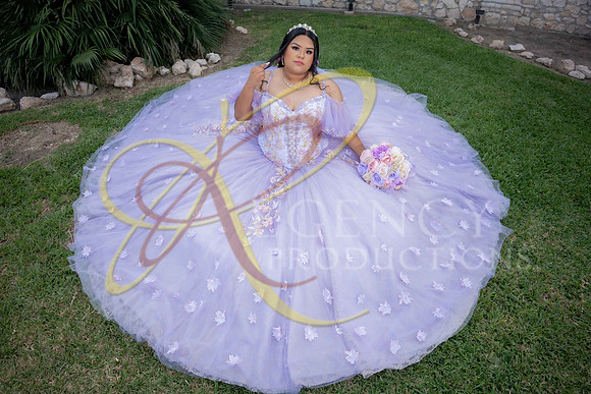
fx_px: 328
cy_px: 197
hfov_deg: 84.0
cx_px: 296
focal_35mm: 20
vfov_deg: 62.0
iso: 125
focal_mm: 20
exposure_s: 1/640
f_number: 2.8
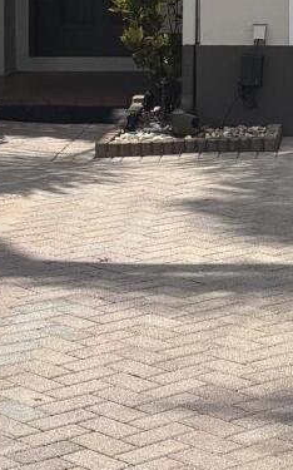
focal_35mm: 147
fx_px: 1880
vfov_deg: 14.0
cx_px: 361
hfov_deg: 8.8
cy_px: -34
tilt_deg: -1.2
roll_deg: -0.6
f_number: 1.6
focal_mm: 5.96
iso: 50
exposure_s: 1/5952
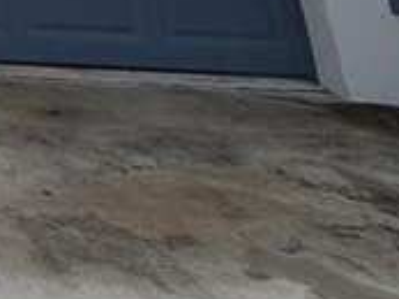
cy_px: -658
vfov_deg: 10.1
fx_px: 1119
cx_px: -637
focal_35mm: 97
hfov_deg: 13.1
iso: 20
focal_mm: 2.22
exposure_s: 1/1167
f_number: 2.2
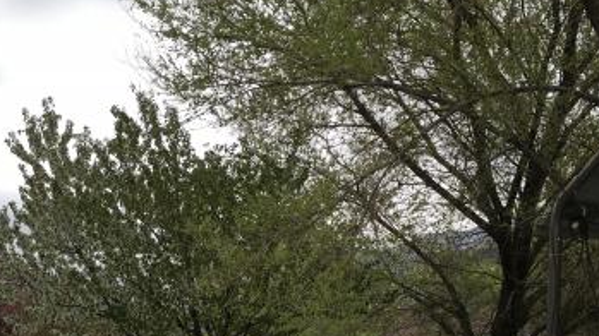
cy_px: 387
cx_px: 180
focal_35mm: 58
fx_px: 921
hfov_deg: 35.5
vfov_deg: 19.6
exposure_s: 1/227
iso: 25
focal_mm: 4.15
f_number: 2.2
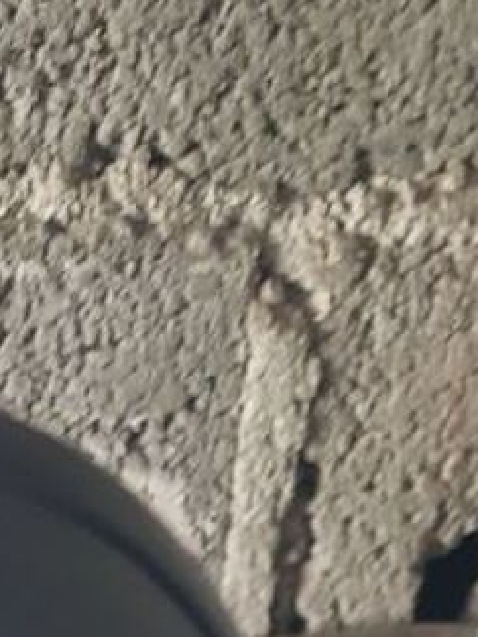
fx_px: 1970
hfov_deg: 13.2
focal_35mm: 107
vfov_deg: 16.1
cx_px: -203
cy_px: 1078
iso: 250
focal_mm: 4.2
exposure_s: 1/10
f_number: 1.7
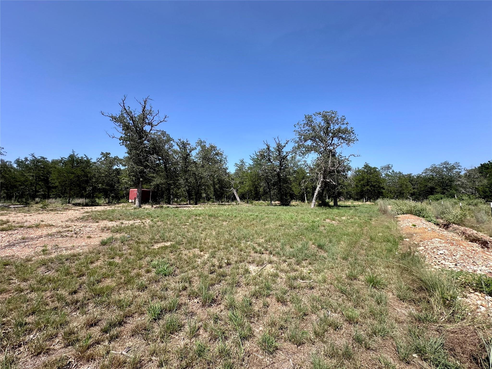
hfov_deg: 102.1
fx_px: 199
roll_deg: +0.6
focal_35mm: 14
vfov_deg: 85.7
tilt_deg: +2.7
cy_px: 184
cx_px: 246
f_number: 2.2
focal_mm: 2.22
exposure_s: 1/1401
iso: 50
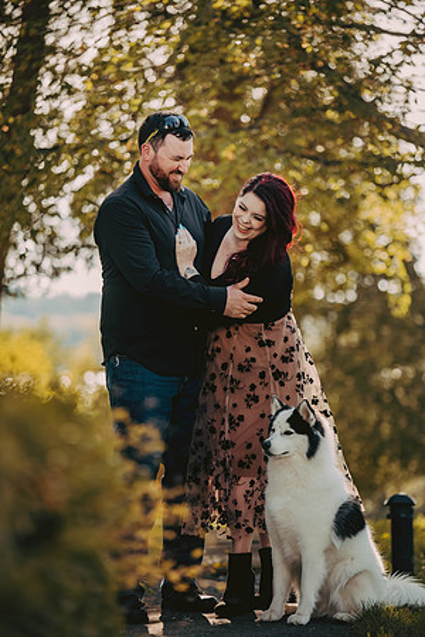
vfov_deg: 14.2
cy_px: 318
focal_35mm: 145
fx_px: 2568
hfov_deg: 9.5
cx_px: 212
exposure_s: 1/1250
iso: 400
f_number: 2.8
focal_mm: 145
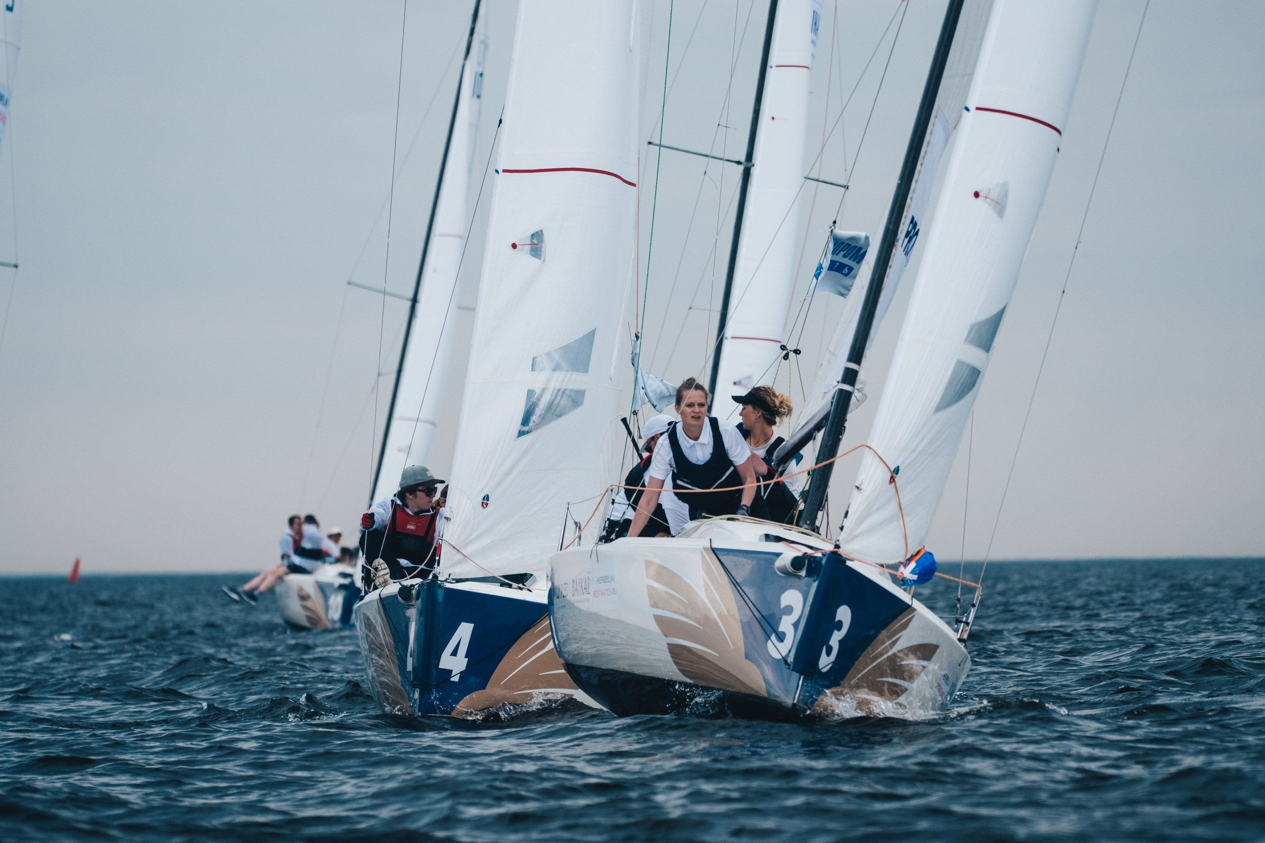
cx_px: 632
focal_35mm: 316
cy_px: 422
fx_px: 11106
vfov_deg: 4.3
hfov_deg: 6.5
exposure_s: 1/500
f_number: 4
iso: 320
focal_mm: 200
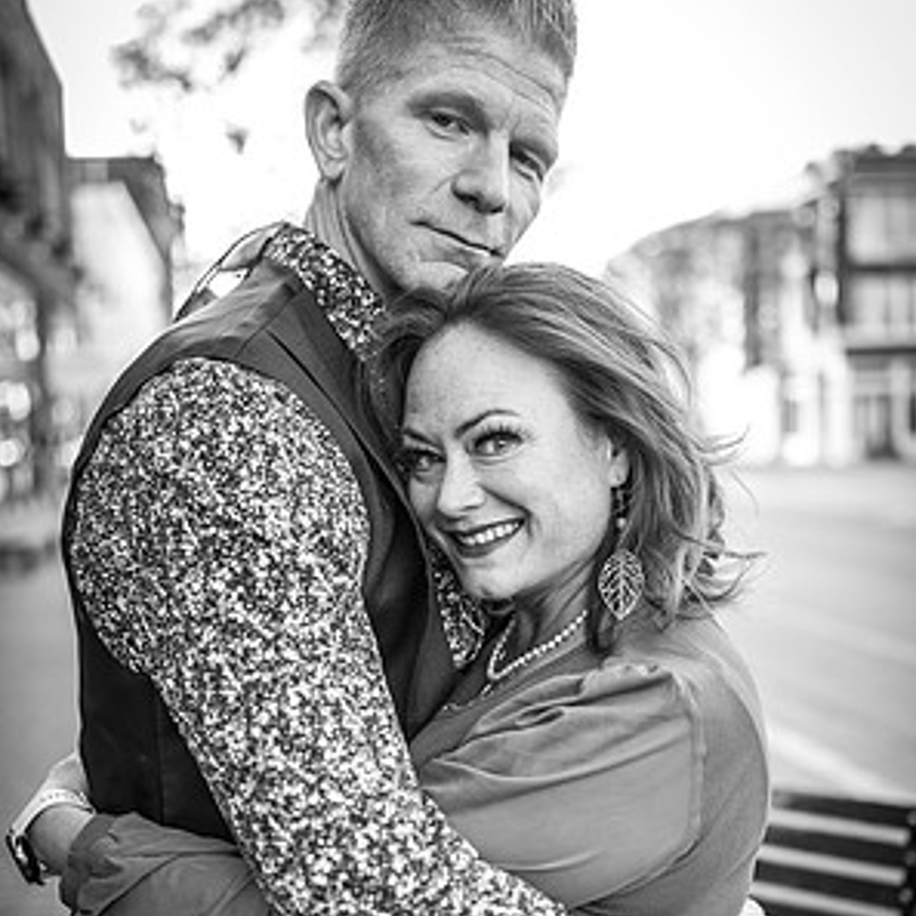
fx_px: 1347
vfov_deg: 37.4
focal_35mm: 45
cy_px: 558
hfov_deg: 37.6
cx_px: 456
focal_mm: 35
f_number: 1.8
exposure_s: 1/800
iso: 640
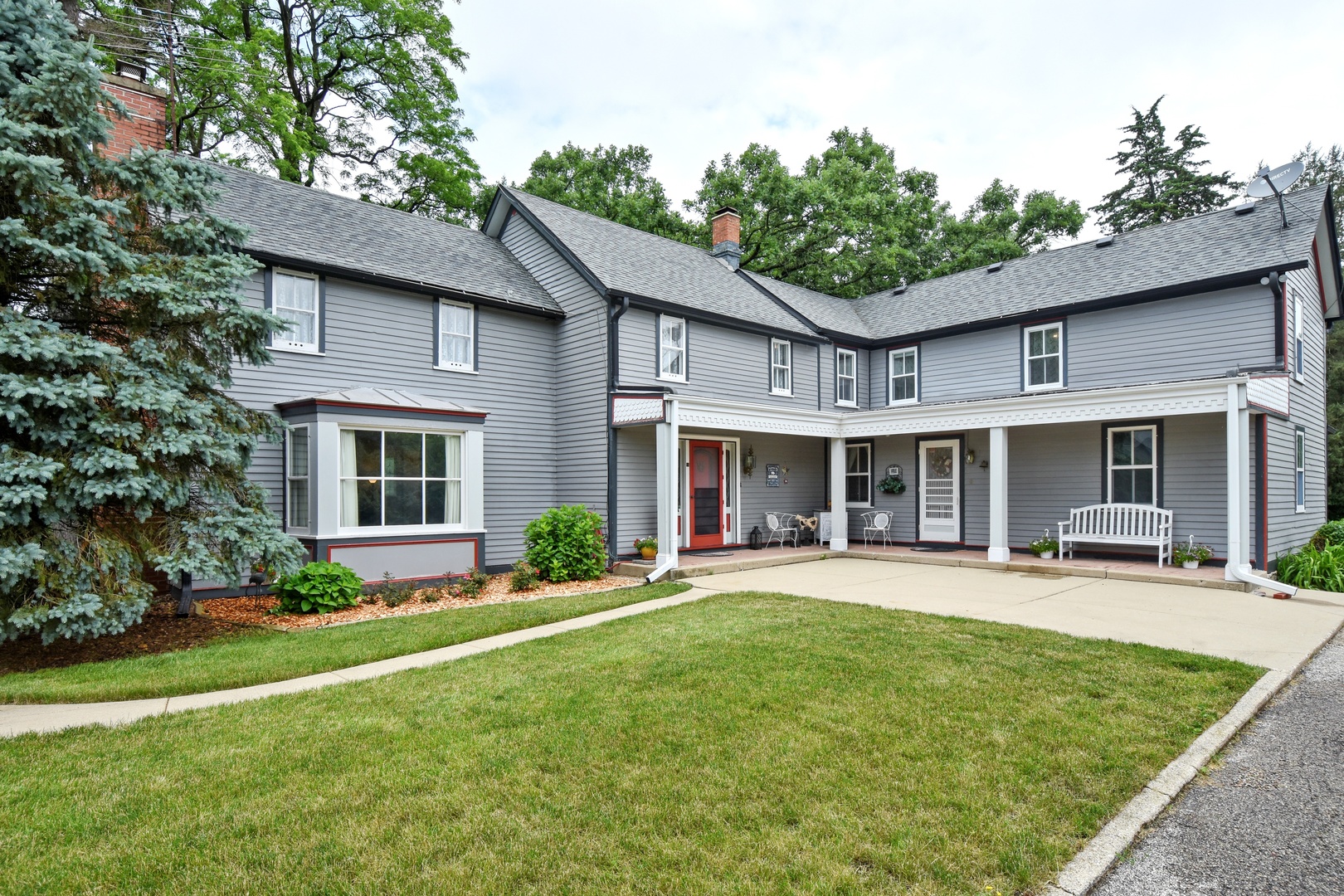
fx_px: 672
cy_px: 448
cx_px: 672
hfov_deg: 90.0
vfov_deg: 67.4
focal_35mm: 18
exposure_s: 1/250
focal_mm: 12
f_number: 8
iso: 200
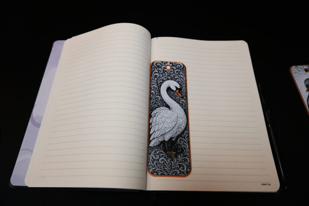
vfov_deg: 55.1
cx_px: 154
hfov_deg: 76.1
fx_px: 197
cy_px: 103
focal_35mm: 23
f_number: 4.5
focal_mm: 15.6
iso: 500
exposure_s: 1/30
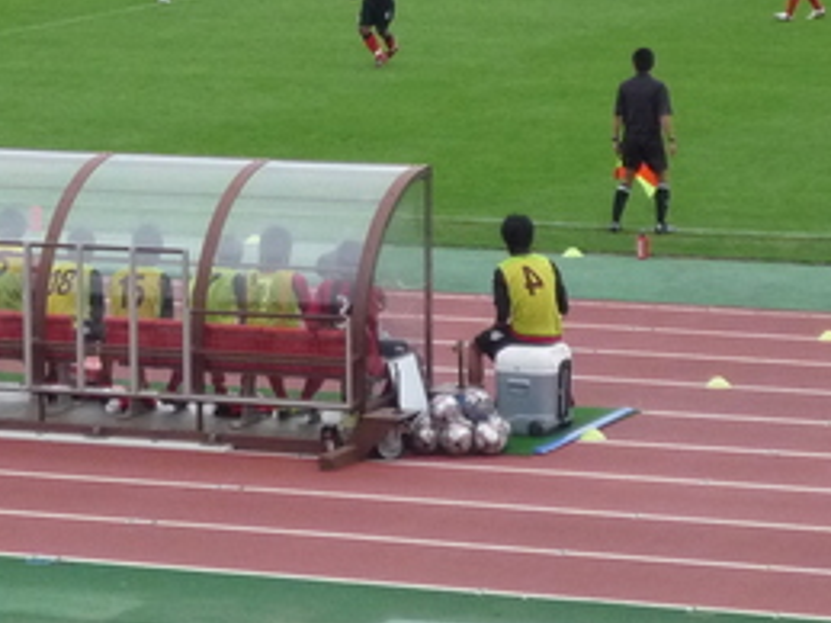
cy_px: 220
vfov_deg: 7.4
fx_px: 4823
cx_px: 356
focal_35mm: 201
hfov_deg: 9.8
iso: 320
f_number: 4.9
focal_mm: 12.2
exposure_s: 1/500
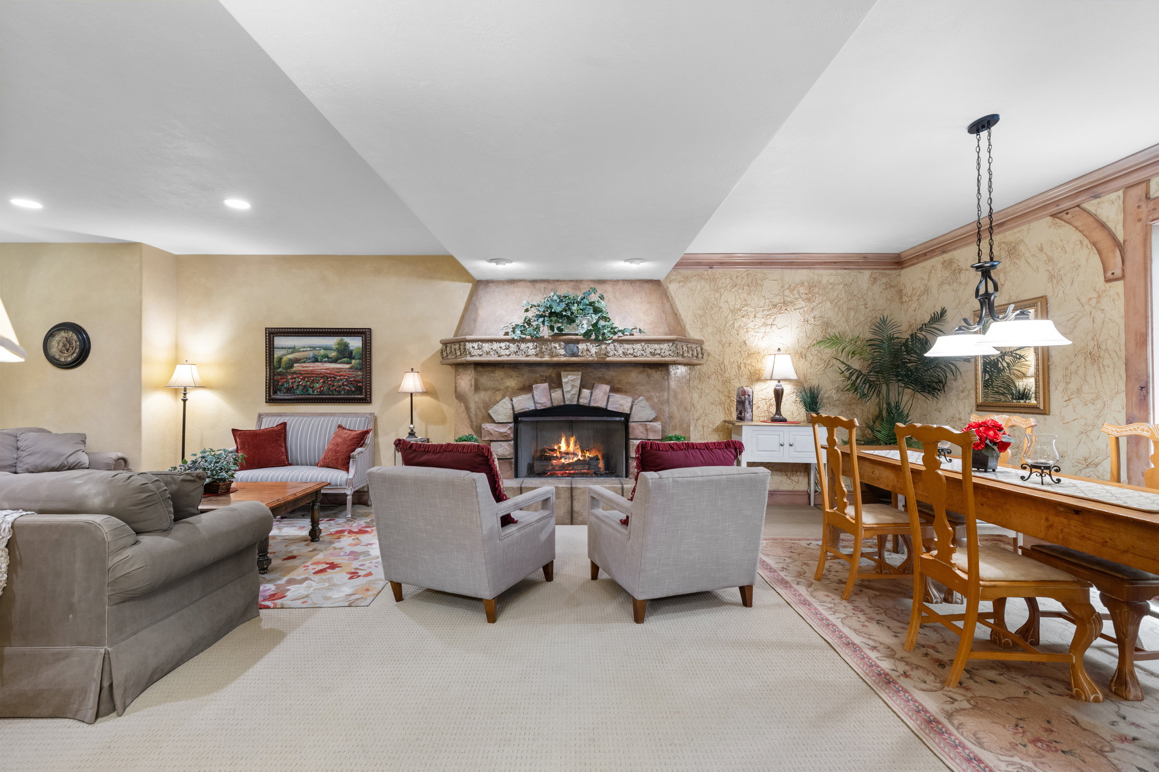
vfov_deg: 73.7
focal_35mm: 16
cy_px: 386
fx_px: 515
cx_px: 580
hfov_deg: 96.7
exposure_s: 2.5
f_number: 9
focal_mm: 16
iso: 250
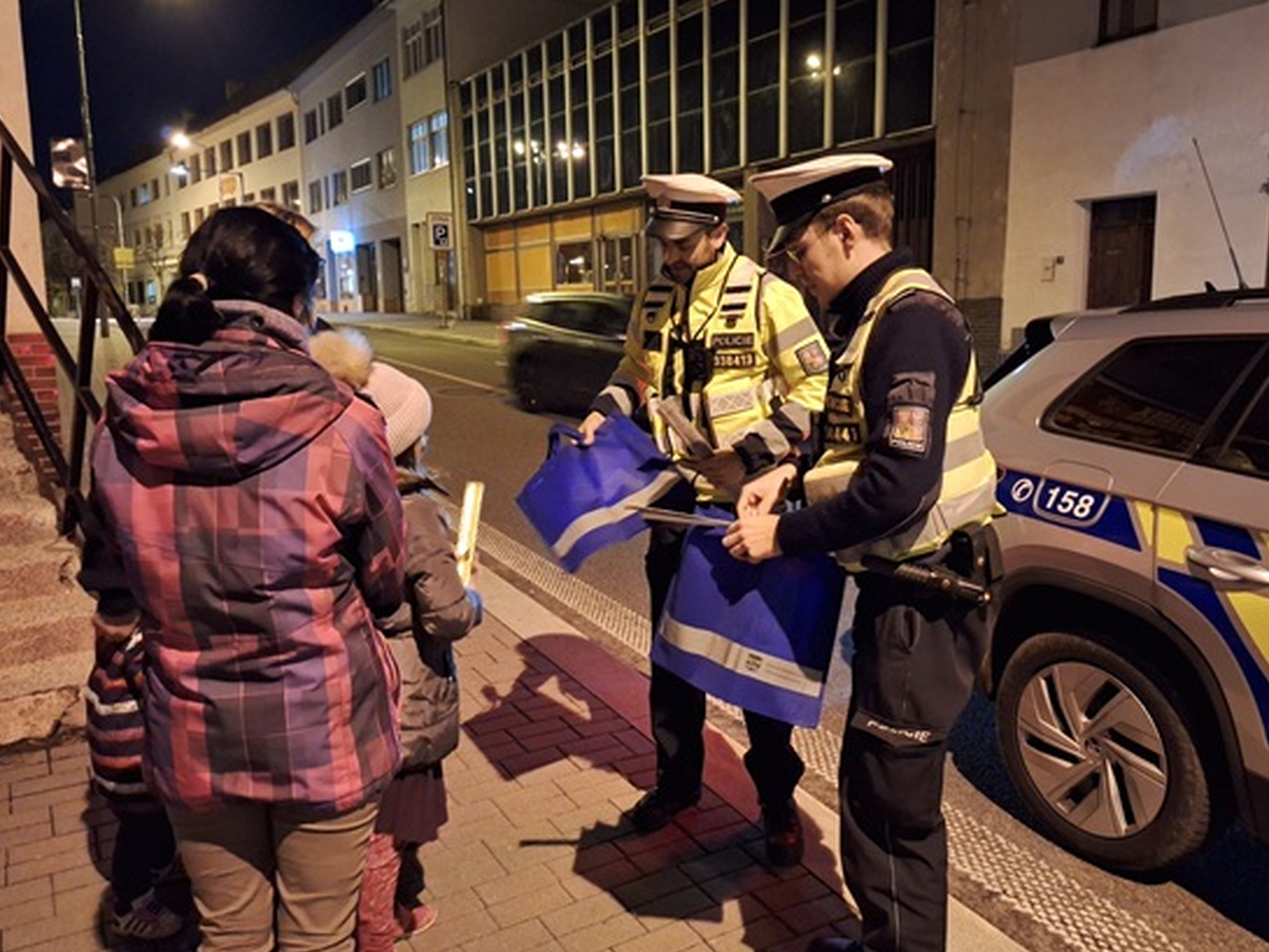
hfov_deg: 65.1
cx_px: 708
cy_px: 466
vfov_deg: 51.4
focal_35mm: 27
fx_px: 990
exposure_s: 1/20
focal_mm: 5.54
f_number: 1.8
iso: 1250
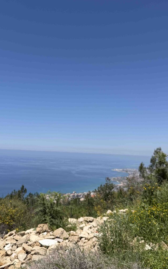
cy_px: 138
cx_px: 69
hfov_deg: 35.3
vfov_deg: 54.0
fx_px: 264
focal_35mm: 36
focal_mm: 6.76
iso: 80
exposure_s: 1/6711
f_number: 1.78
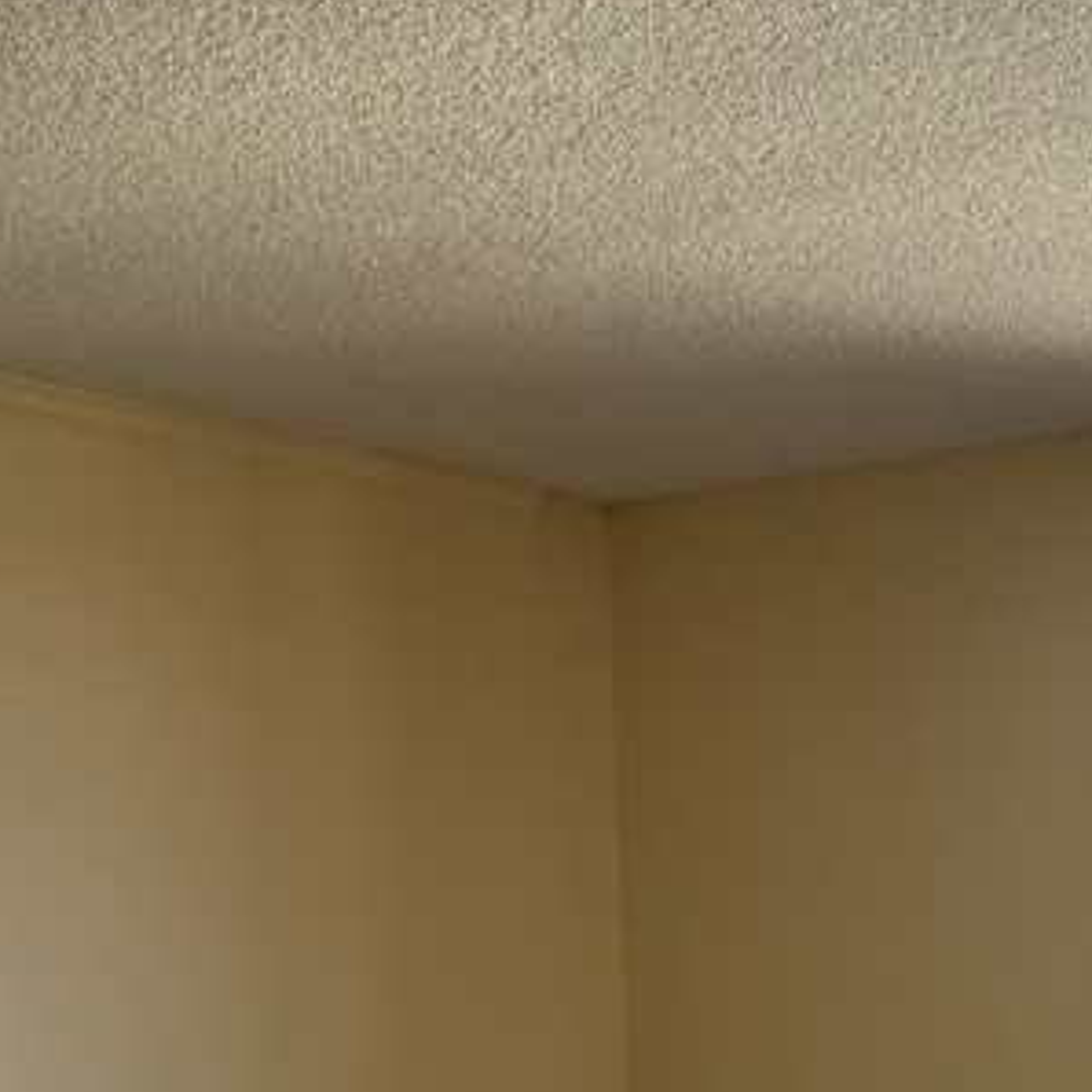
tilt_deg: -4.8
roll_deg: -0.1
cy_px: 1297
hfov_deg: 21.8
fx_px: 2605
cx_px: 1345
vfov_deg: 22.0
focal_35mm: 73
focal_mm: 6.76
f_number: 1.78
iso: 320
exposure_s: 1/120
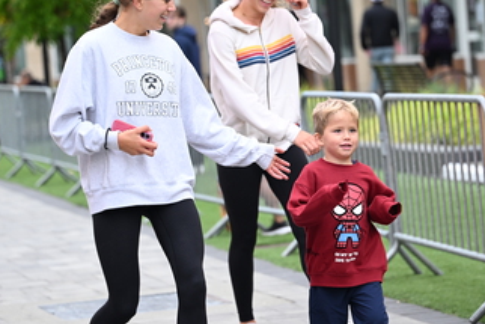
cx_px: 264
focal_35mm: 176
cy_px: 121
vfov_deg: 7.8
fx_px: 2372
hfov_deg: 11.7
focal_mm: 103
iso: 640
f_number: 2.8
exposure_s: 1/1600
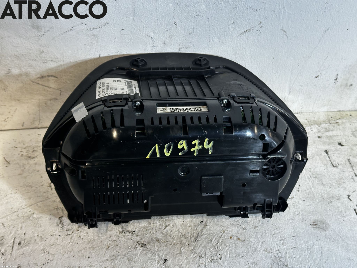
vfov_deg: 30.3
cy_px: 134
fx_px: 495
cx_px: 178
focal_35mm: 48
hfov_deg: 39.7
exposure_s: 1/100
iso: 125
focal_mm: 6.86
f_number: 1.78
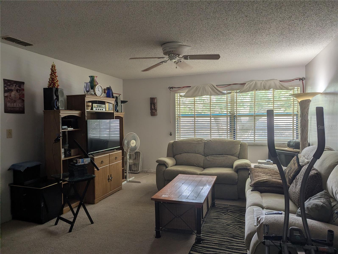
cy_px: 127
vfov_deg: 56.9
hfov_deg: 71.5
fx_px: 235
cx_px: 169
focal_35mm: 24
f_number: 1.85
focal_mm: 6.81
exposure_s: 1/66.9
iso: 75
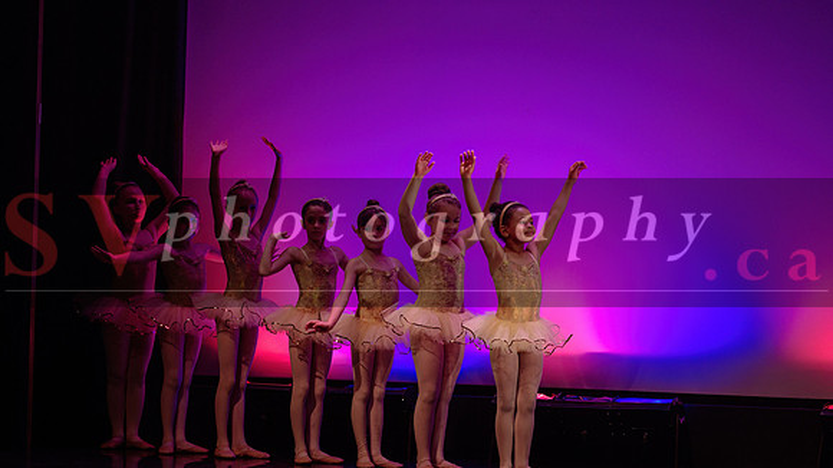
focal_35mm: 168
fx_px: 3701
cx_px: 416
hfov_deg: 12.8
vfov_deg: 7.2
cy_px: 234
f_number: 2.8
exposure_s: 1/250
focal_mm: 160
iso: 1600
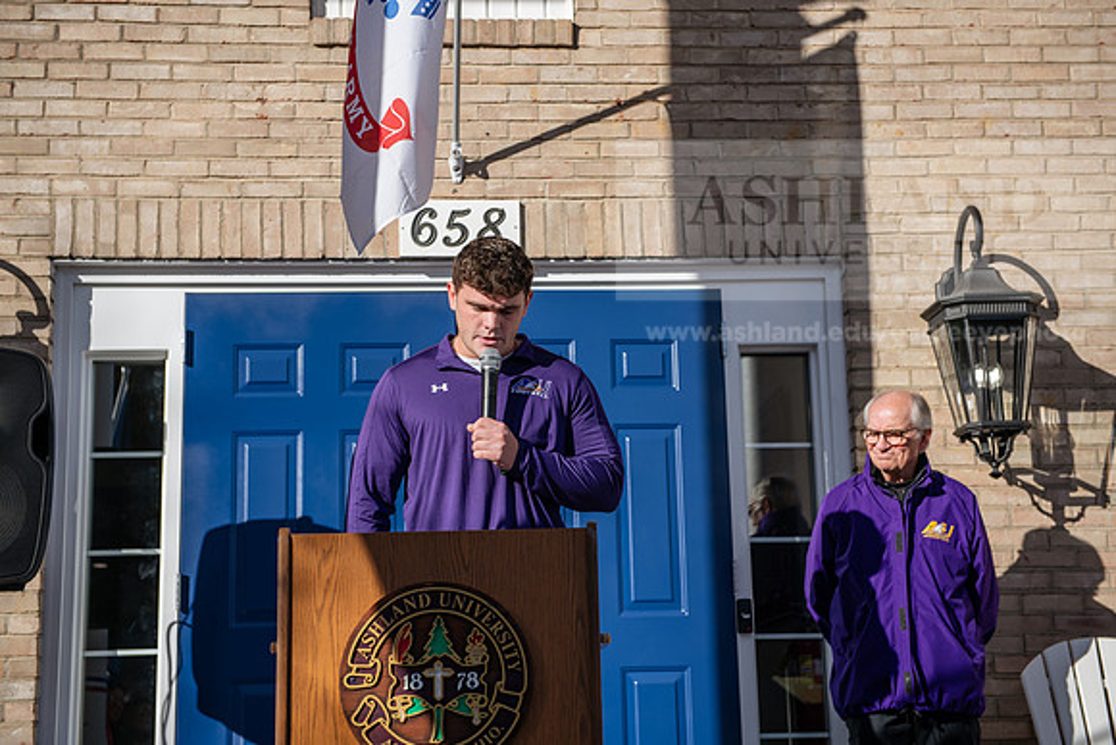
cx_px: 558
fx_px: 1798
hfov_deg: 34.5
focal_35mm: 58
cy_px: 372
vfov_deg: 23.4
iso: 80
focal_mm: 58
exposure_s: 1/800
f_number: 4
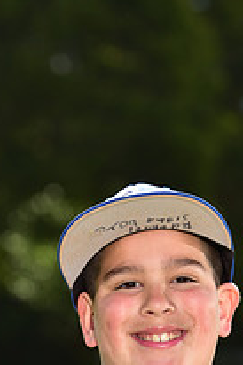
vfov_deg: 5.4
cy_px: 454
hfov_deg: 3.6
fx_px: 3864
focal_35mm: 381
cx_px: 189
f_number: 5.6
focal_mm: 135
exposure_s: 1/200
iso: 80
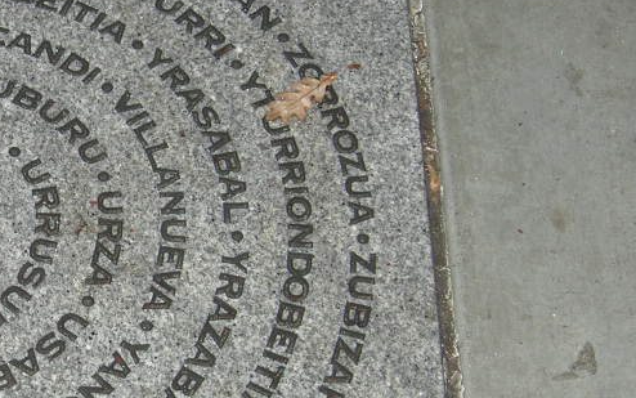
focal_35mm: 112
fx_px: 1942
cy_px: 274
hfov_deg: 18.2
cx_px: 8
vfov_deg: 11.7
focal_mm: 10.6
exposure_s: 1/60.1
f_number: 3.2
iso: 87
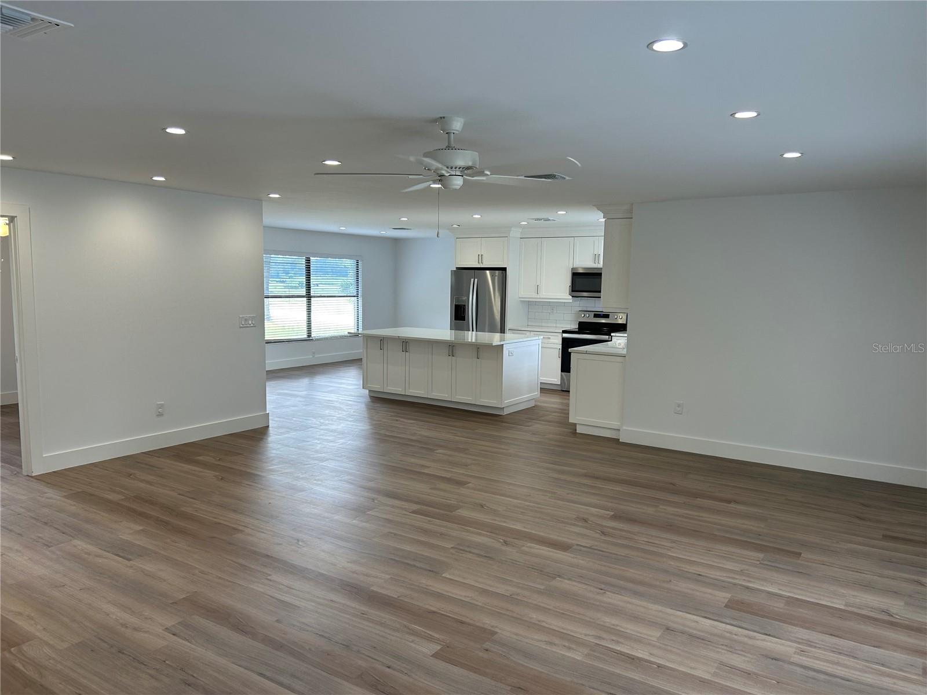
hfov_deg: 67.3
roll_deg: -0.2
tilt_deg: -6.0
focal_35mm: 26
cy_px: 348
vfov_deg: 53.1
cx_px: 464
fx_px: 696
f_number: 1.5
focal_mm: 5.7
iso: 64
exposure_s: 1/120
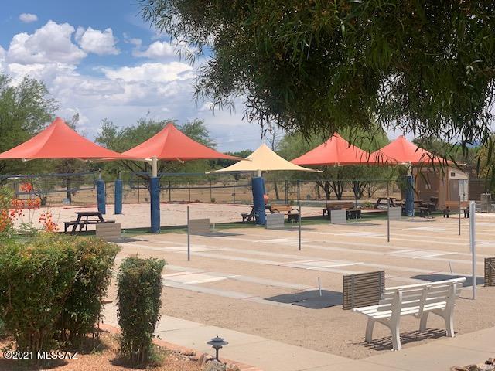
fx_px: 744
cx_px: 248
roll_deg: +0.2
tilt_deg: +0.0
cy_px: 186
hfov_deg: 36.8
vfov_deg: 28.0
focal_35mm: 52
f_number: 2.4
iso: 16
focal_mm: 6
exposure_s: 1/1653
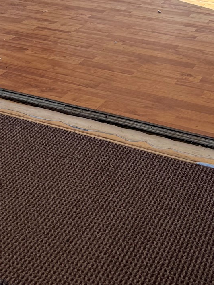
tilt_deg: -6.4
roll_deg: -1.3
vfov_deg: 25.9
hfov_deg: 22.6
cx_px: 85
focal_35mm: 65
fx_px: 536
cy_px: -78
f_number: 1.78
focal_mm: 6.76
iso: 80
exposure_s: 1/302
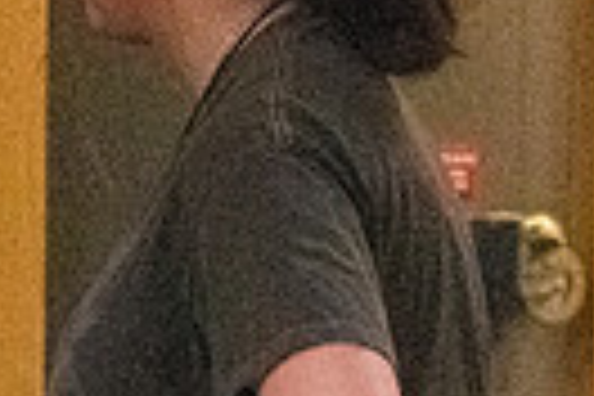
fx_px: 7639
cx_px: -423
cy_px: 261
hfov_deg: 4.4
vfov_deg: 3.0
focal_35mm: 463
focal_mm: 70
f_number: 5.6
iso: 25600
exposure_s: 1/400
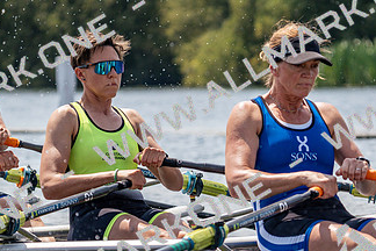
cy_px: 169
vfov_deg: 3.8
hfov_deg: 5.8
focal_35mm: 358
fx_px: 3739
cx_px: 237
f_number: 5.6
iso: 200
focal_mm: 200
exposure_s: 1/1600
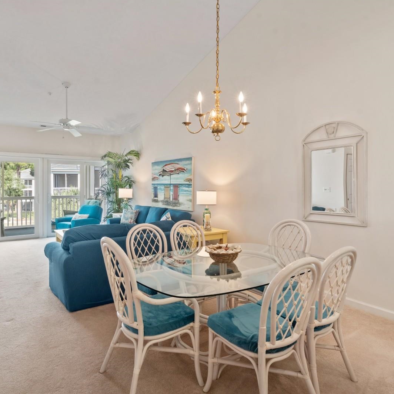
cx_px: 178
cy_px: 197
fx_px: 283
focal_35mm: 22
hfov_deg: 69.5
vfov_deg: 69.6
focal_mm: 17
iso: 800
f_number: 9
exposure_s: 1/1.25
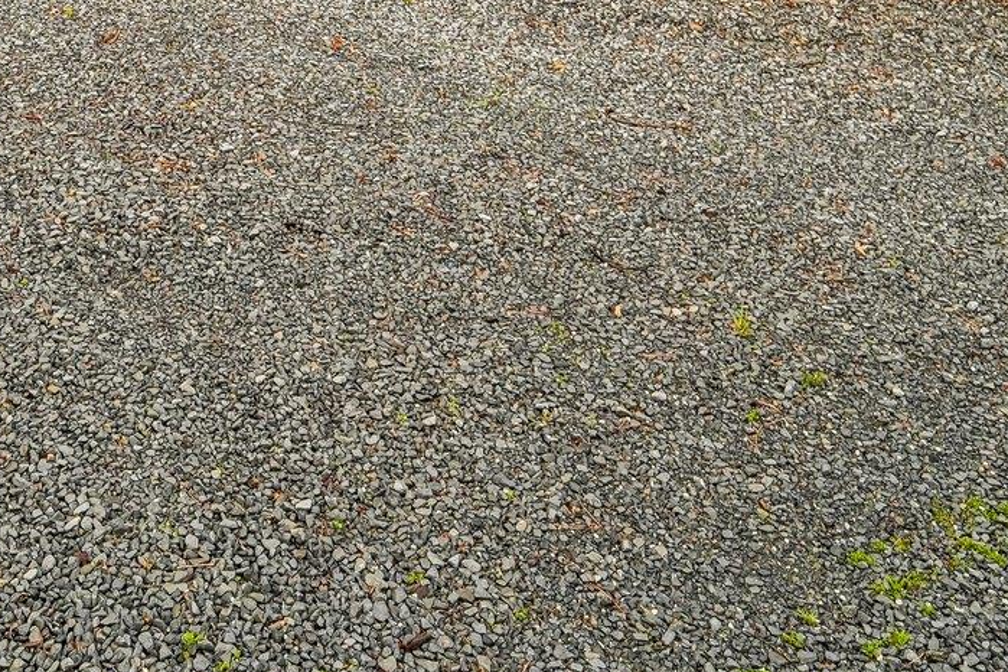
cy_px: -217
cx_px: 281
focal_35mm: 41
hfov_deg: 46.1
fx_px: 1148
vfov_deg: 27.1
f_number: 8
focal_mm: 14
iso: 400
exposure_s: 1/125
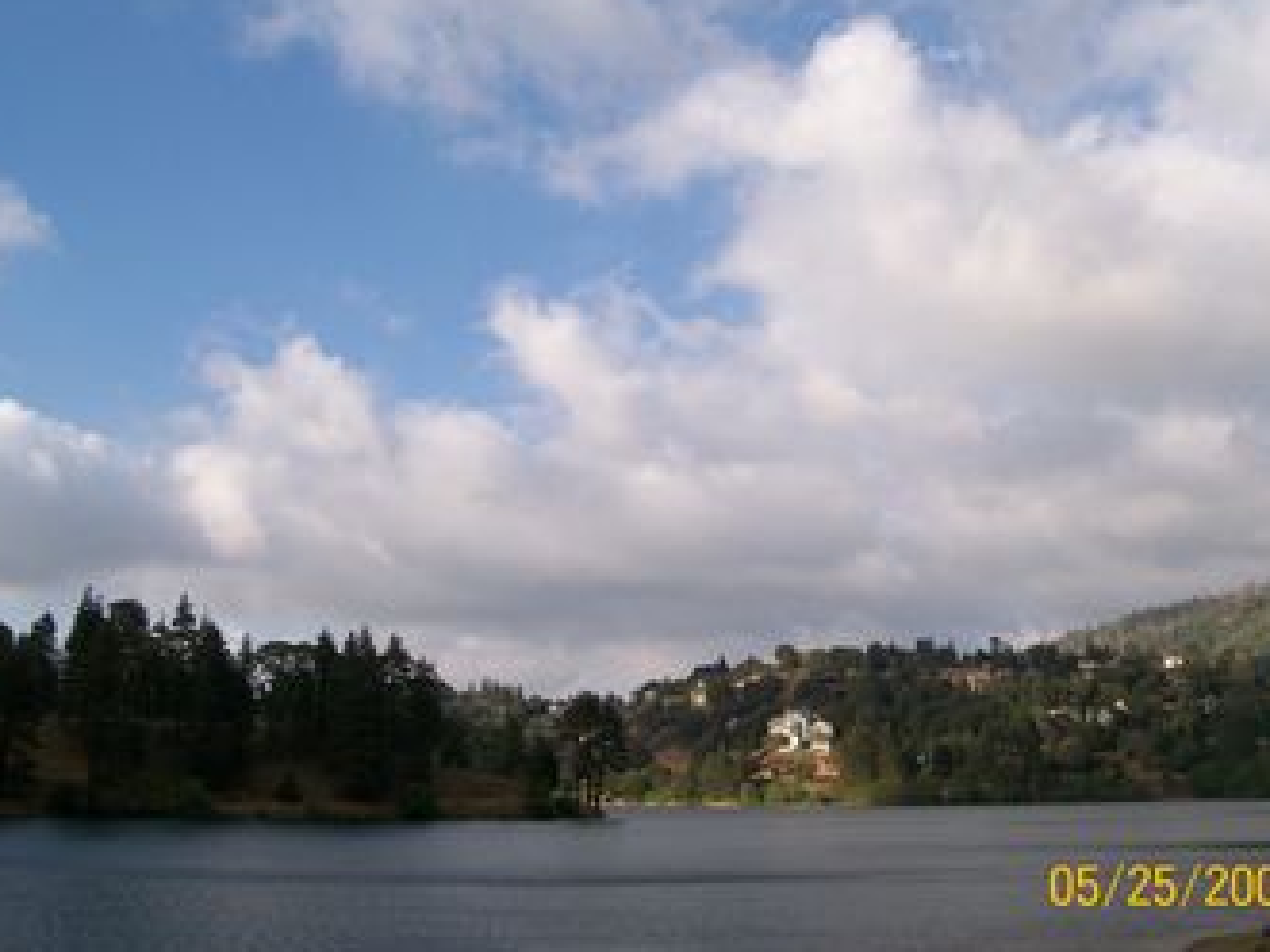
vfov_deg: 35.9
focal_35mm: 40
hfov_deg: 46.8
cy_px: 484
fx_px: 1467
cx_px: 671
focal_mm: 6
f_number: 4.8
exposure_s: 1/448
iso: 80
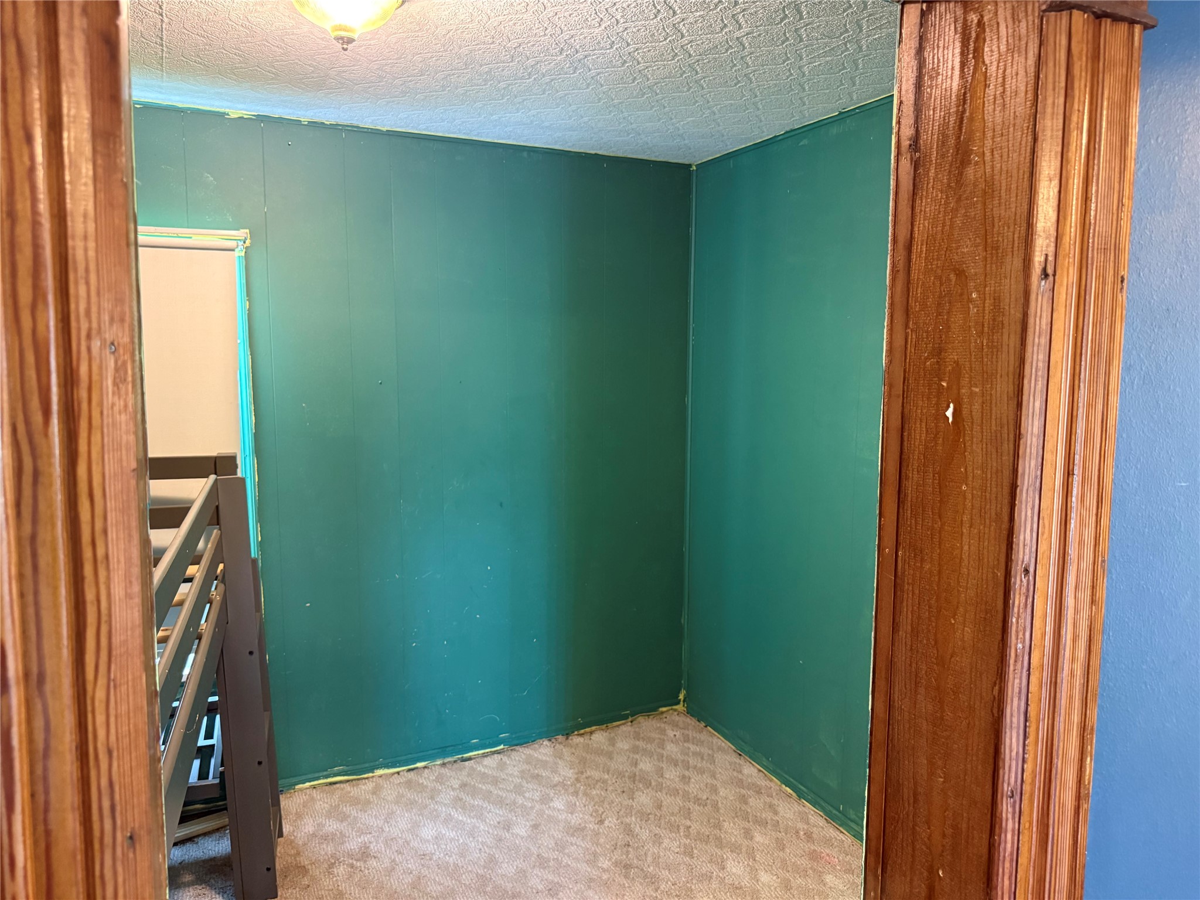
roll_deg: -0.6
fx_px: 832
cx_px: 600
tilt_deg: -7.4
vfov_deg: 56.8
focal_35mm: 24
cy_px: 450
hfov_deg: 71.6
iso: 800
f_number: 1.78
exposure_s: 1/40
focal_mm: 6.76
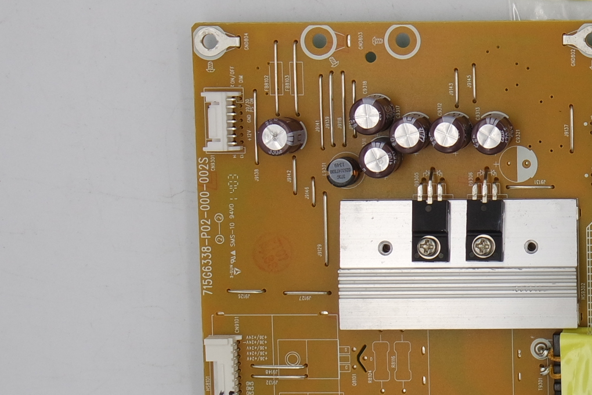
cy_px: 195
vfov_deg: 12.7
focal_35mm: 108
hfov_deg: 17.9
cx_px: 739
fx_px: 1776
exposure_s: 1/125
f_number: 5.6
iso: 160
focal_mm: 14
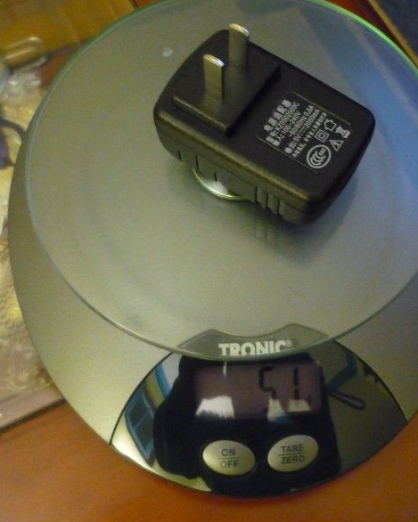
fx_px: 680
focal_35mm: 44
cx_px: 245
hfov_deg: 34.1
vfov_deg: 42.0
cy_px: 257
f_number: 2.8
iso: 800
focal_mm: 5.5
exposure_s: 1/13
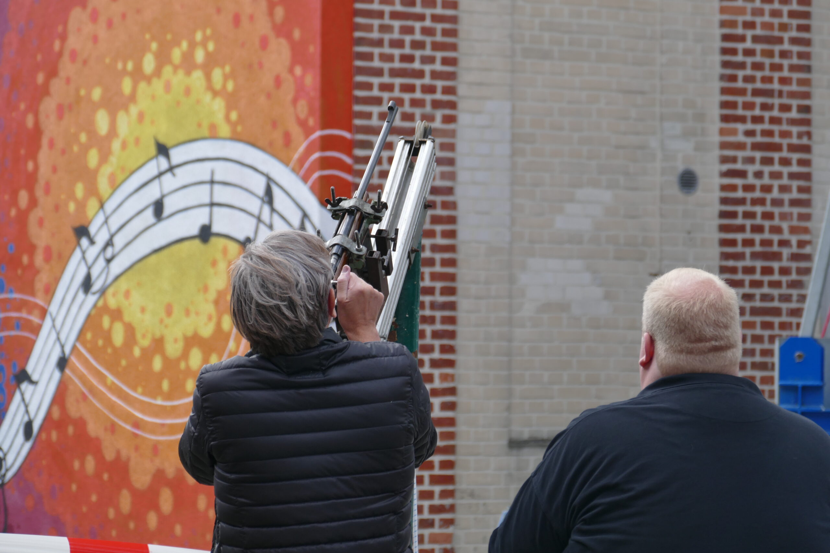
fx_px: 4749
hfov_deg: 10.0
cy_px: 276
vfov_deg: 6.7
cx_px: 415
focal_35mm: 206
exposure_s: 1/250
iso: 125
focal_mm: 75.13
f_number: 4
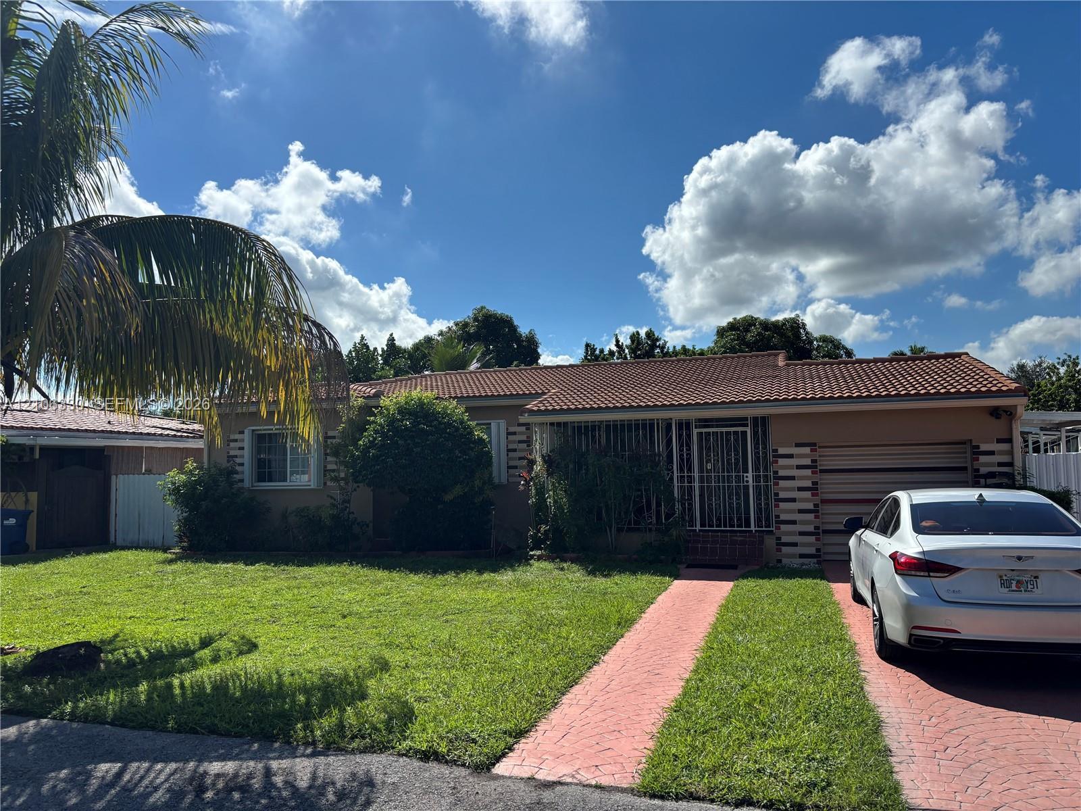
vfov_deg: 53.1
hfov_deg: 67.3
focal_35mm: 26
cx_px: 540
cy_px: 406
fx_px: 812
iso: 50
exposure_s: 1/5952
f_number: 1.6
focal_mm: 5.96
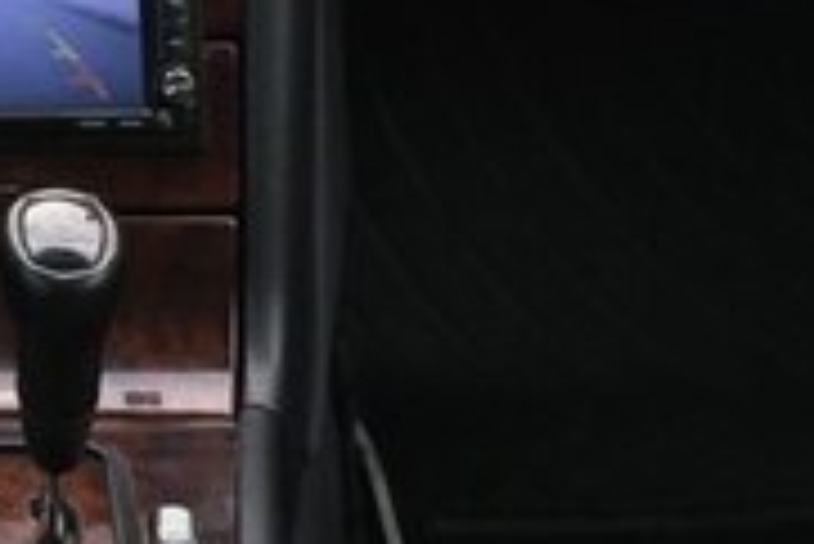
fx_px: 2489
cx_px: -414
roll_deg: +4.9
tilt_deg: -15.8
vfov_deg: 11.7
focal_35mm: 110
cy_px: -380
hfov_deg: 16.8
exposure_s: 1/100
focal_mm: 4.15
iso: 25
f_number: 2.2
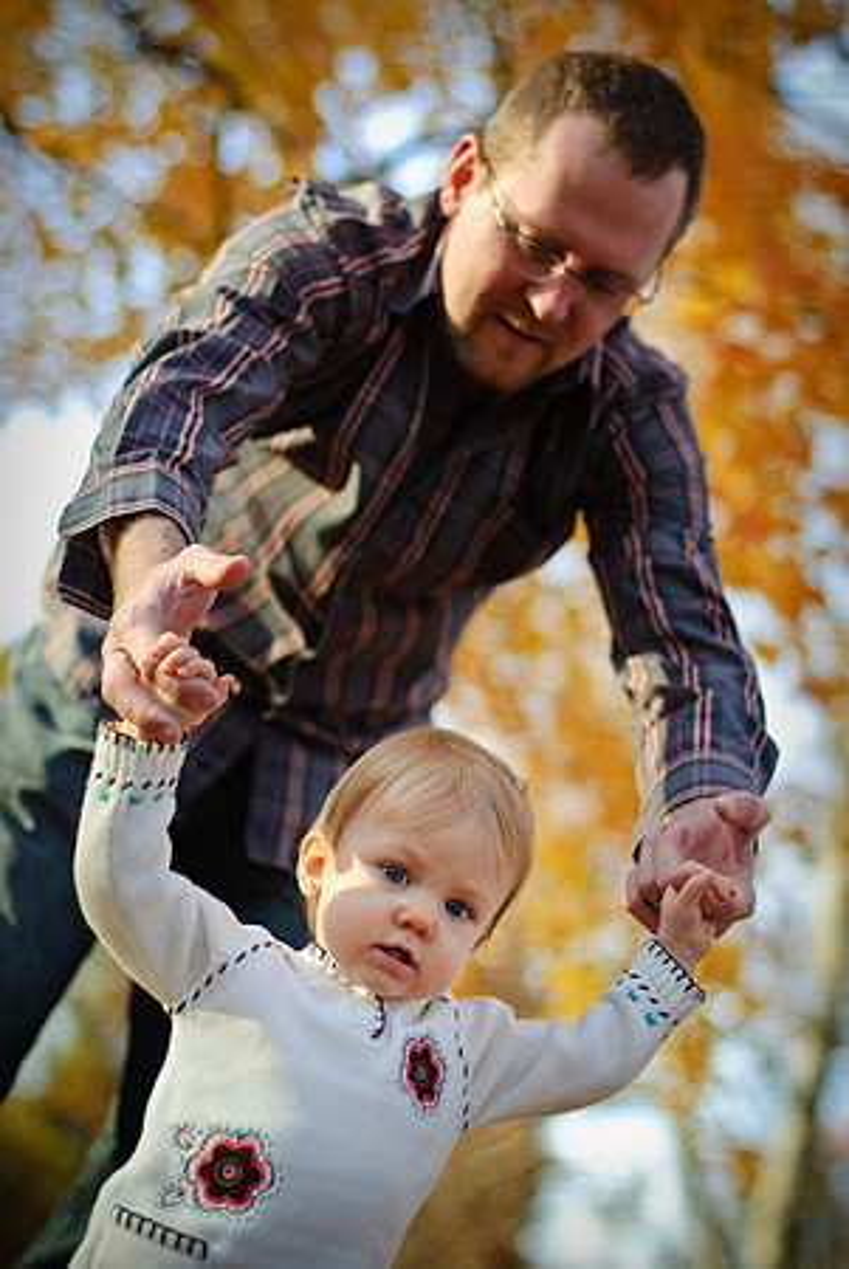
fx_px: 2647
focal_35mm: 75
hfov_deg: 18.2
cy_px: 634
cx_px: 424
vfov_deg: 27.0
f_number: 2
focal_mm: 50
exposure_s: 1/640
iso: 160
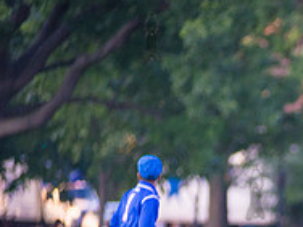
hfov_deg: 3.9
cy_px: 270
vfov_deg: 2.9
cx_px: 463
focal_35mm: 505
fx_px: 4420
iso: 1600
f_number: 2.8
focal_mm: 170
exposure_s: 1/800
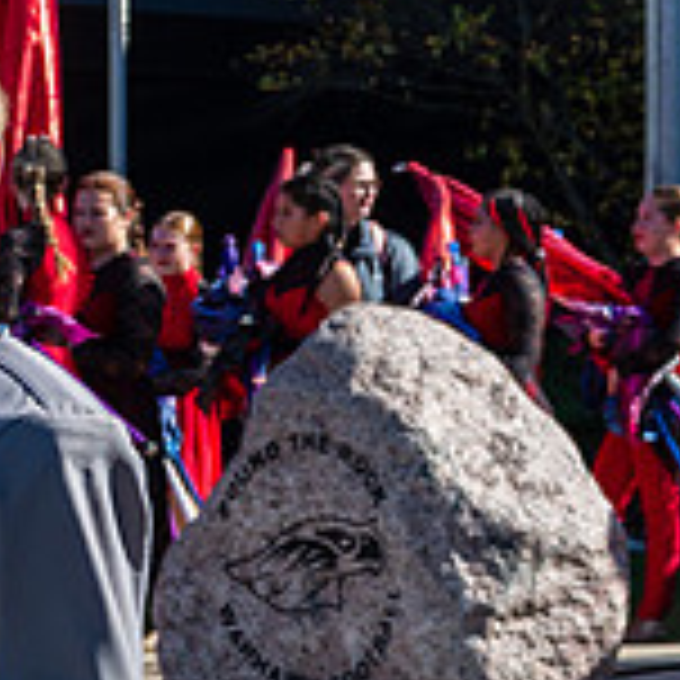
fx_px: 5401
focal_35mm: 243
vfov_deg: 7.2
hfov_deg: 7.1
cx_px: -139
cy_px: 583
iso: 320
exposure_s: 1/640
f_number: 10
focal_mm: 70
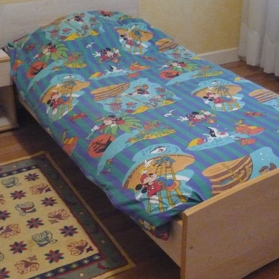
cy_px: 125
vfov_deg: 32.8
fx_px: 474
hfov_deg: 32.8
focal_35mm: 52
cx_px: 144
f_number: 2.8
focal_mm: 5.8
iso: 800
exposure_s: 1/15
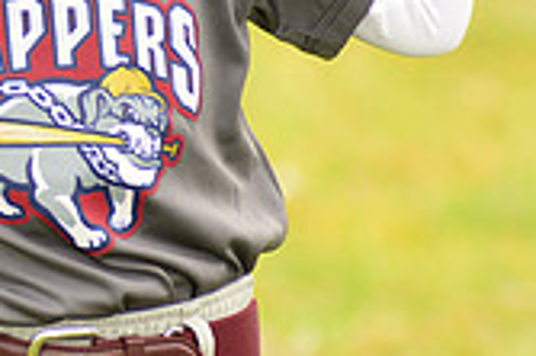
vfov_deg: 2.3
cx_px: 138
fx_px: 8791
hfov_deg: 3.5
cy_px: -95
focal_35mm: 591
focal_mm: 170
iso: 160
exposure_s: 1/250
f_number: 5.6
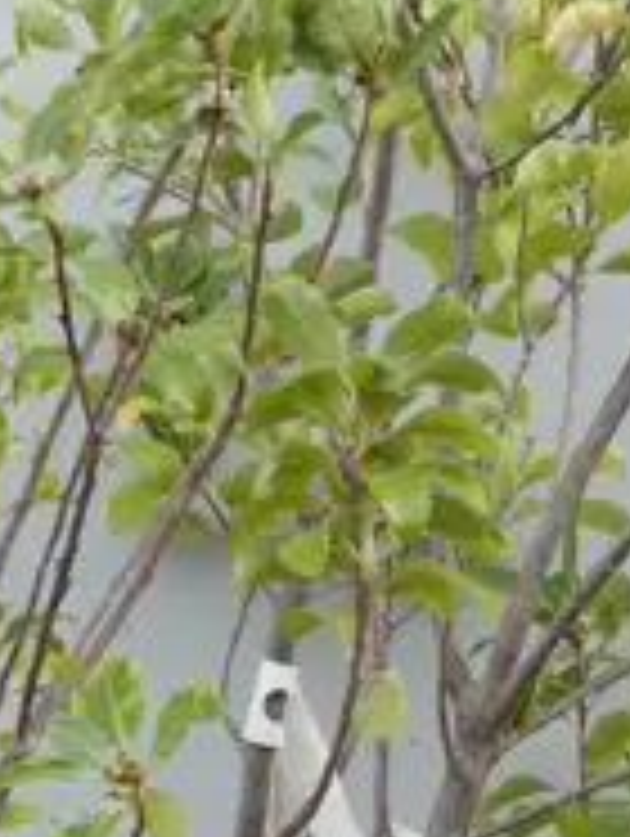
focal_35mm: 209
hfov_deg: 7.1
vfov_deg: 9.0
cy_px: 1580
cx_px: 16
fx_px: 5060
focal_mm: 19
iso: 200
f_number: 4.5
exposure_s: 1/125
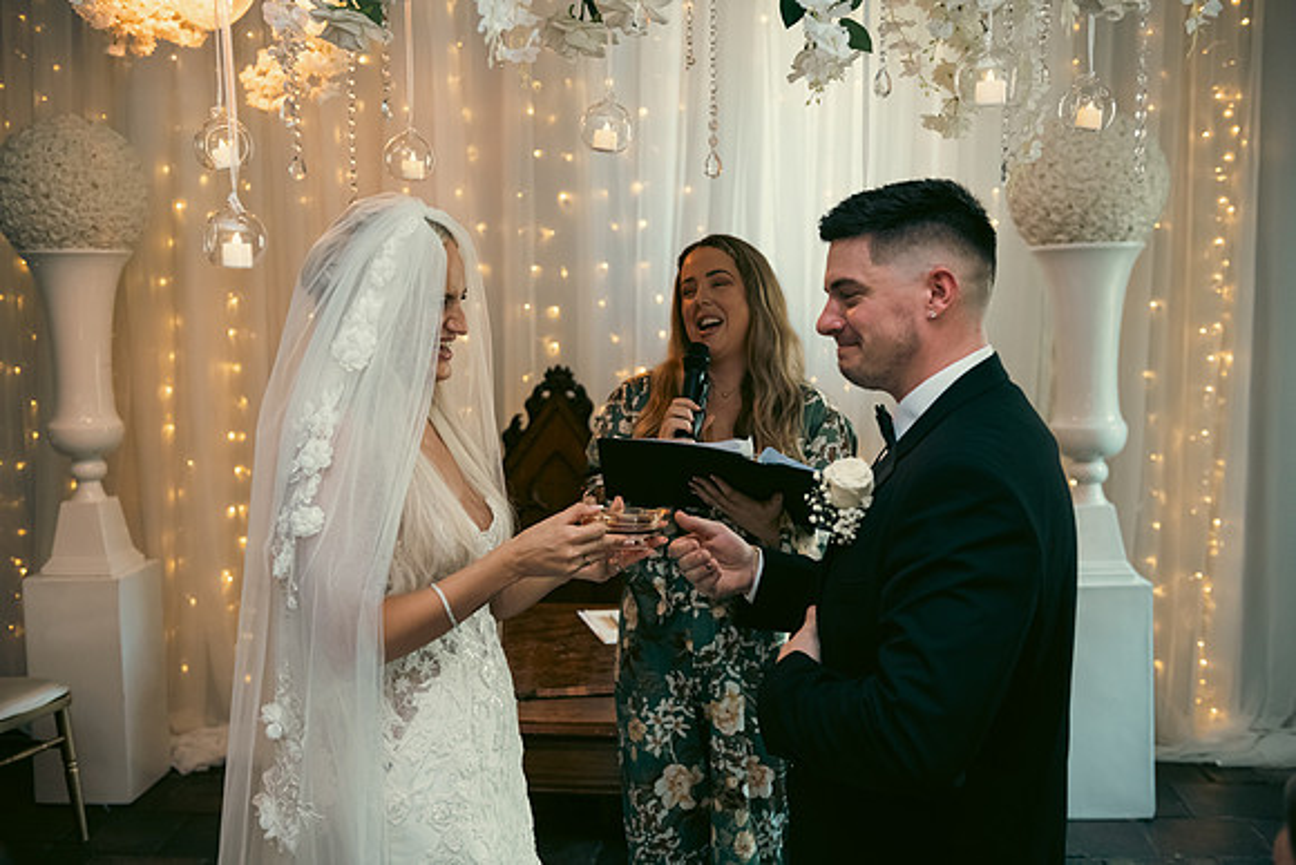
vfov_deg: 33.4
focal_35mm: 40
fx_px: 1440
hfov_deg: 48.4
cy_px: 432
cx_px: 648
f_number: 3.5
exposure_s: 1/160
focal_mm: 40
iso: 1250
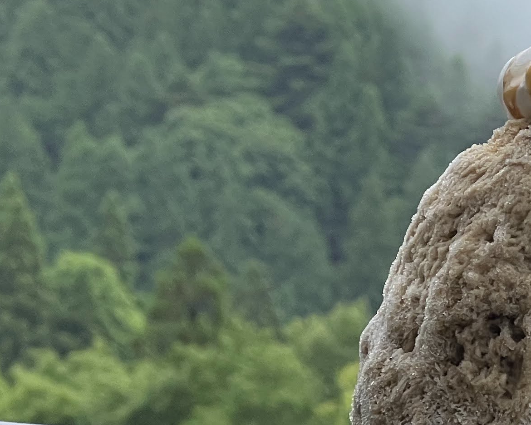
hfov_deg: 7.4
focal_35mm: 259
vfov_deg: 6.0
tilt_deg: -3.2
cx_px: 543
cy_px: 226
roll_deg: -0.9
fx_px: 4070
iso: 32
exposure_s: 1/179
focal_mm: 9
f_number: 2.8
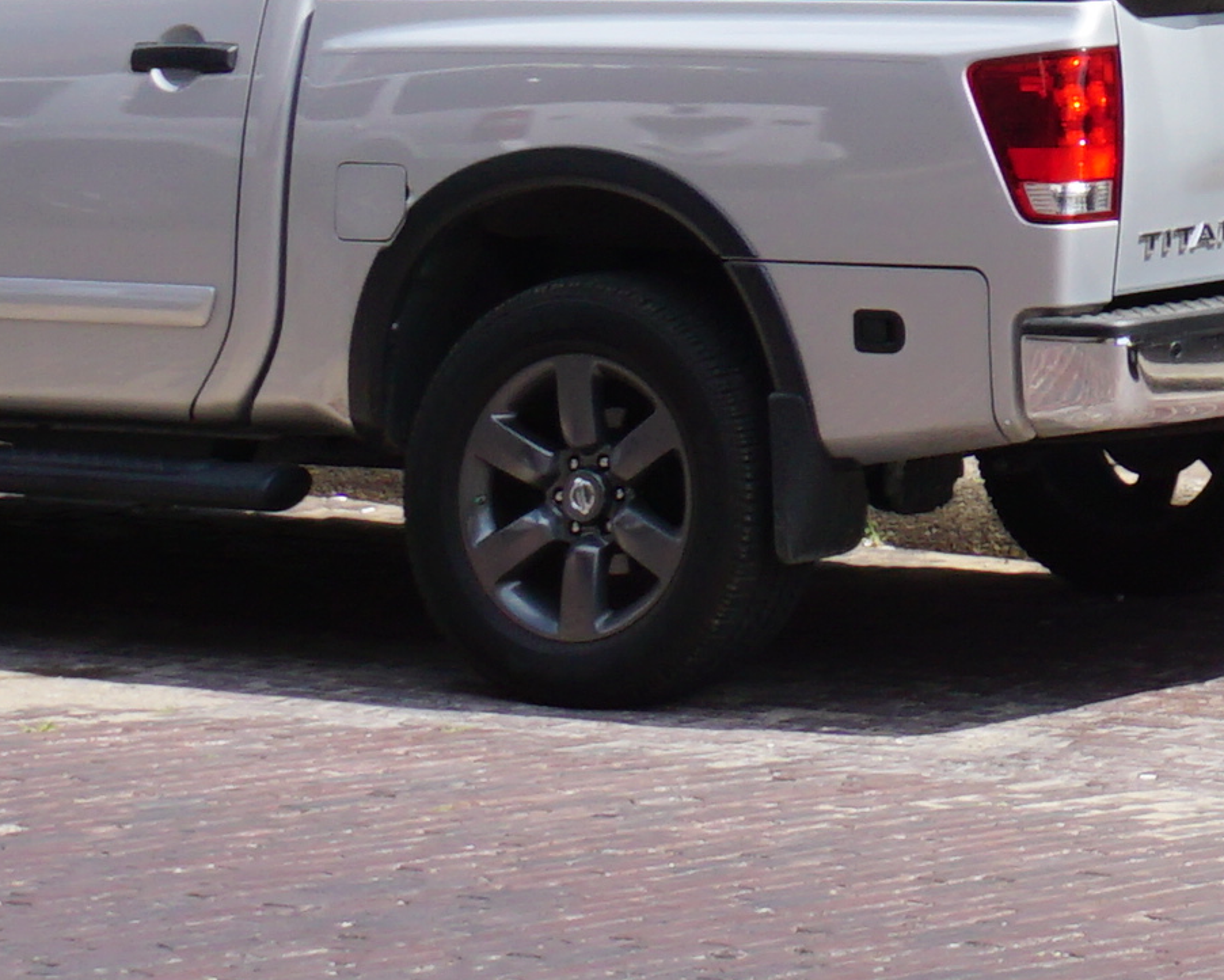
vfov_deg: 7.2
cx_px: 3600
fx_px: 7464
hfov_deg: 8.1
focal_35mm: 206
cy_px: -1177
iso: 100
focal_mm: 22
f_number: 11
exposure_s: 1/125
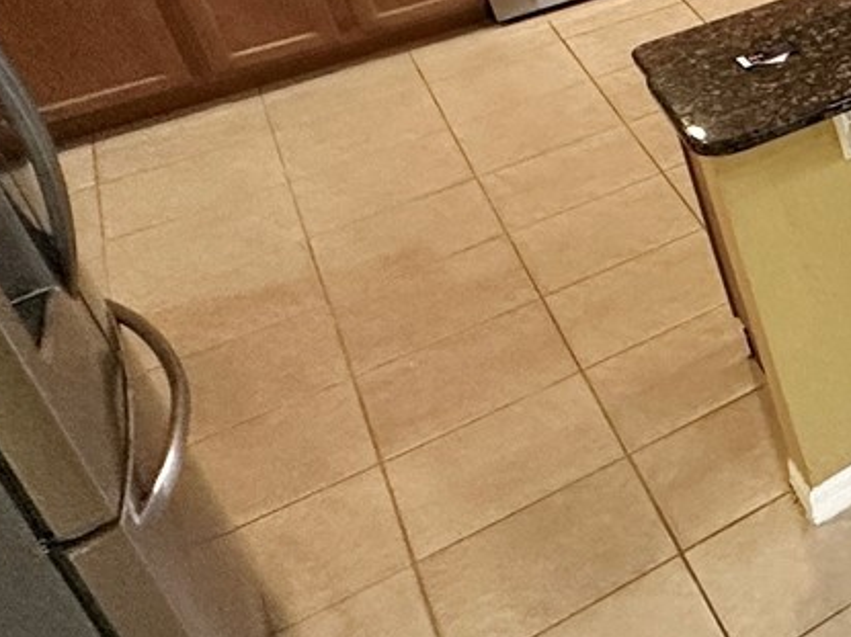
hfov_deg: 21.2
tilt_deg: -23.2
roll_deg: -0.3
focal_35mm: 54
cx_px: 1577
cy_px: -125
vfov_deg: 24.5
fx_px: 1327
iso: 200
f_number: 2.2
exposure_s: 1/120
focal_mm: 2.22
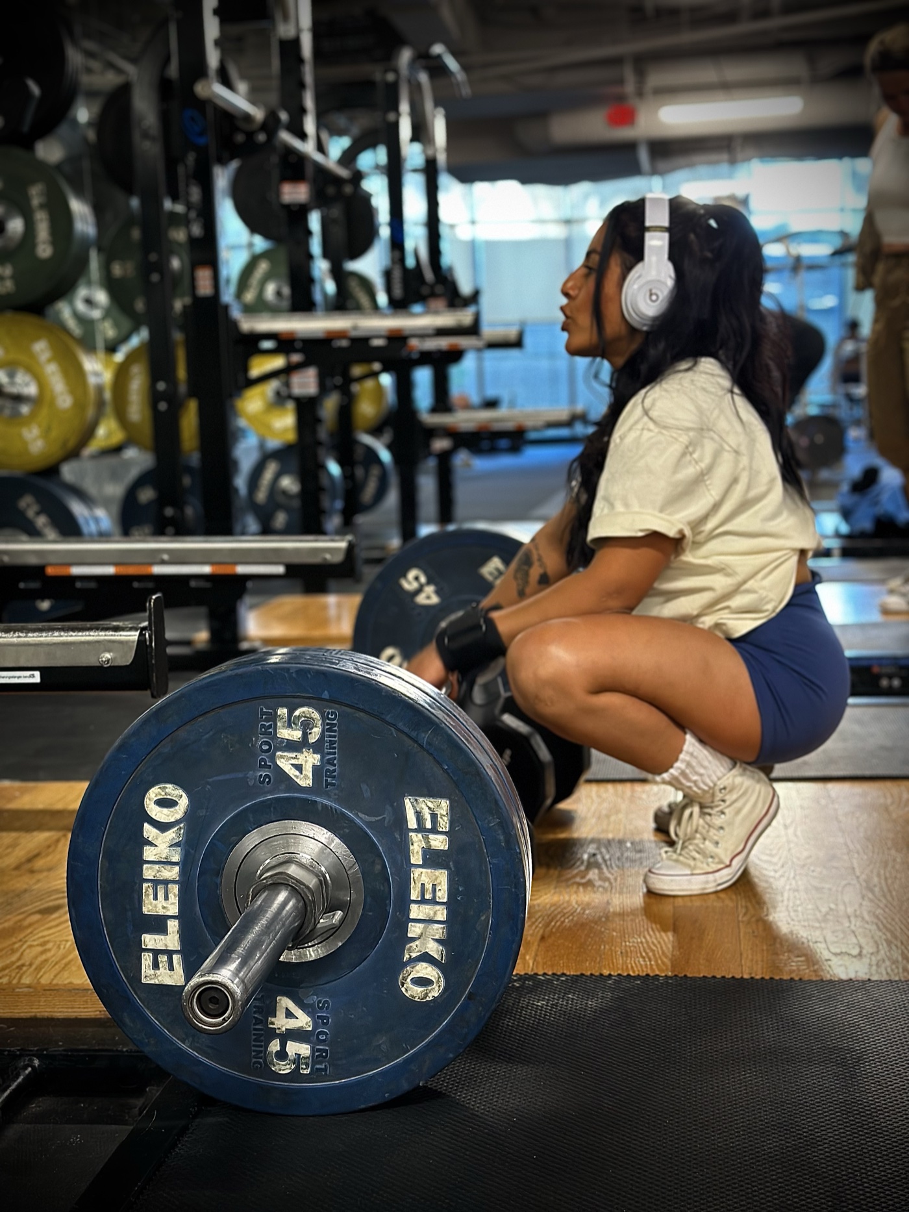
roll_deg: +1.0
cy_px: 606
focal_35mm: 48
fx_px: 1680
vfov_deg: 39.7
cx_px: 454
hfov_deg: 30.3
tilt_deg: -7.0
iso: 320
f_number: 1.78
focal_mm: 6.86
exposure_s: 1/40
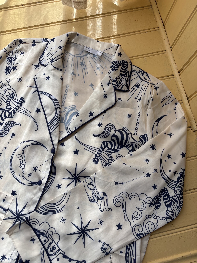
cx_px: 98
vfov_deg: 67.3
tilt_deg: -79.6
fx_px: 197
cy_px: 132
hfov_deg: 53.1
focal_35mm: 26
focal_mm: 5.96
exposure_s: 1/372
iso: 50
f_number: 1.6
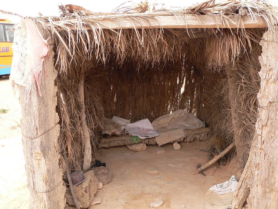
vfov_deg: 39.7
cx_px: 139
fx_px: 289
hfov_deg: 51.4
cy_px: 104
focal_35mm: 36
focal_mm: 6
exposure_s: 1/100
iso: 80
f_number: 4
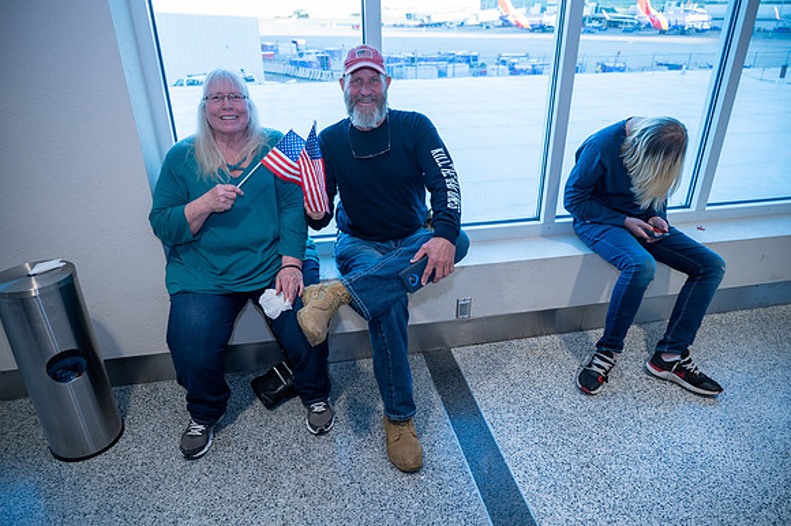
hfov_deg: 73.8
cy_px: 263
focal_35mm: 24
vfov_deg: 53.1
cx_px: 396
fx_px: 527
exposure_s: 1/40
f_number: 4
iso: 220
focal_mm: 24
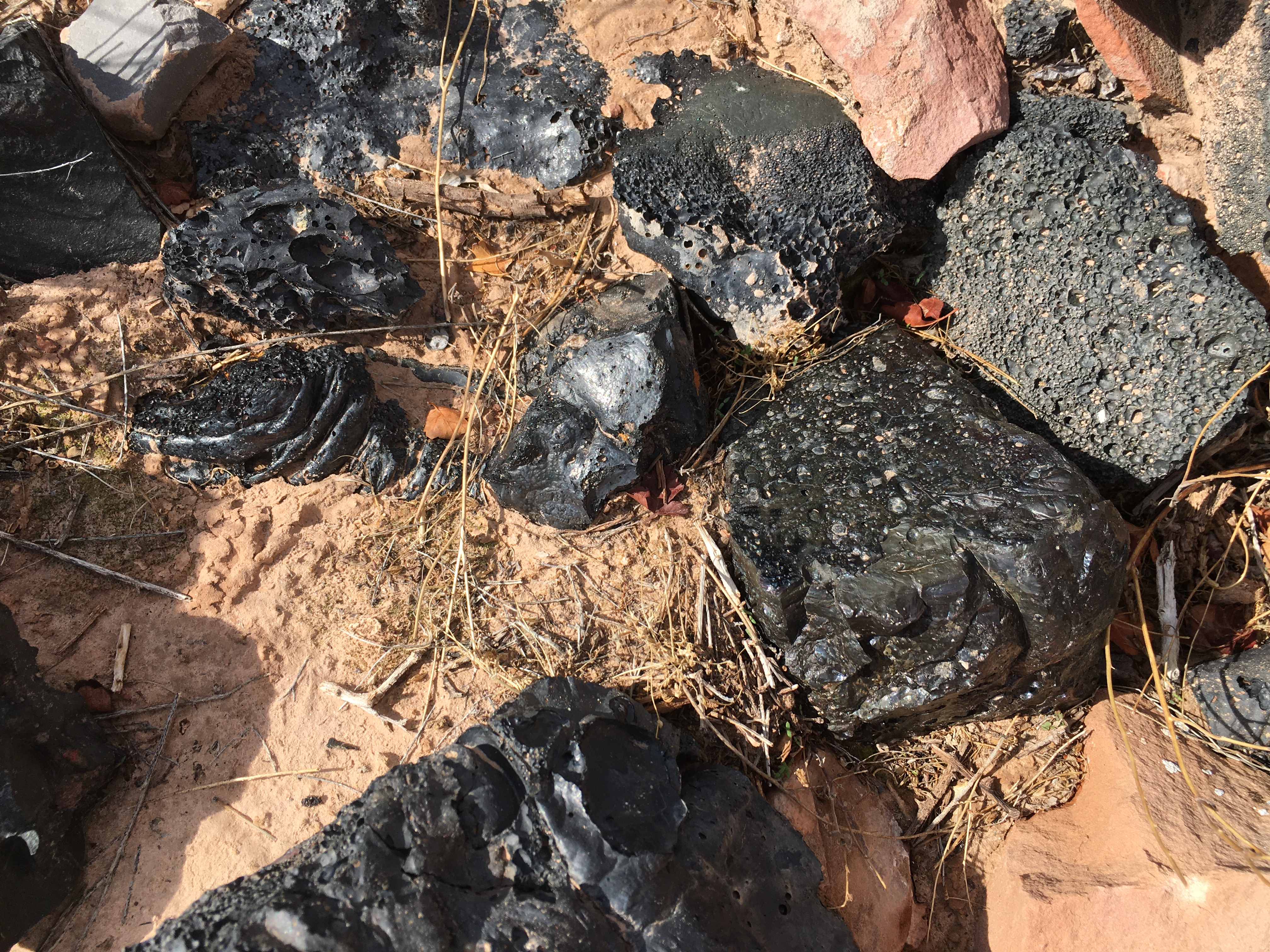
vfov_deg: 48.2
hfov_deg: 61.7
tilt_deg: -72.2
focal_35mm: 29
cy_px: 476
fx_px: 1064
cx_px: 635
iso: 25
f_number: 2.2
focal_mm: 4.15
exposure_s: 1/1083
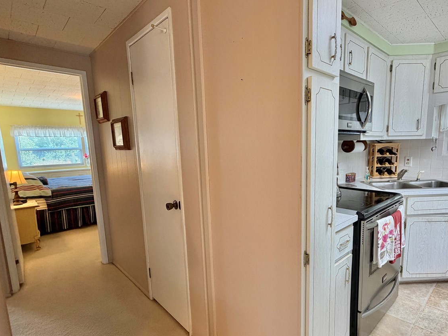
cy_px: 182
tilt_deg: -9.0
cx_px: 258
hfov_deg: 81.2
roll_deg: +2.1
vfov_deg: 65.9
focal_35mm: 20
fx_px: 259
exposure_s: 1/120
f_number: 2.2
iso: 250
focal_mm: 2.22
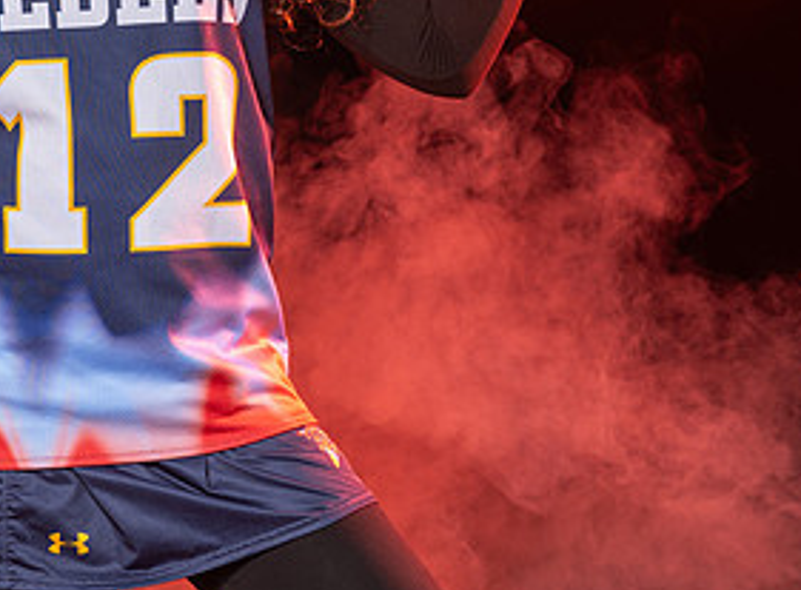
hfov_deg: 6.8
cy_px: -76
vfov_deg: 5.0
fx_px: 6691
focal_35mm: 291
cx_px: 170
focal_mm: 115
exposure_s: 1/200
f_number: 7.1
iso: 64
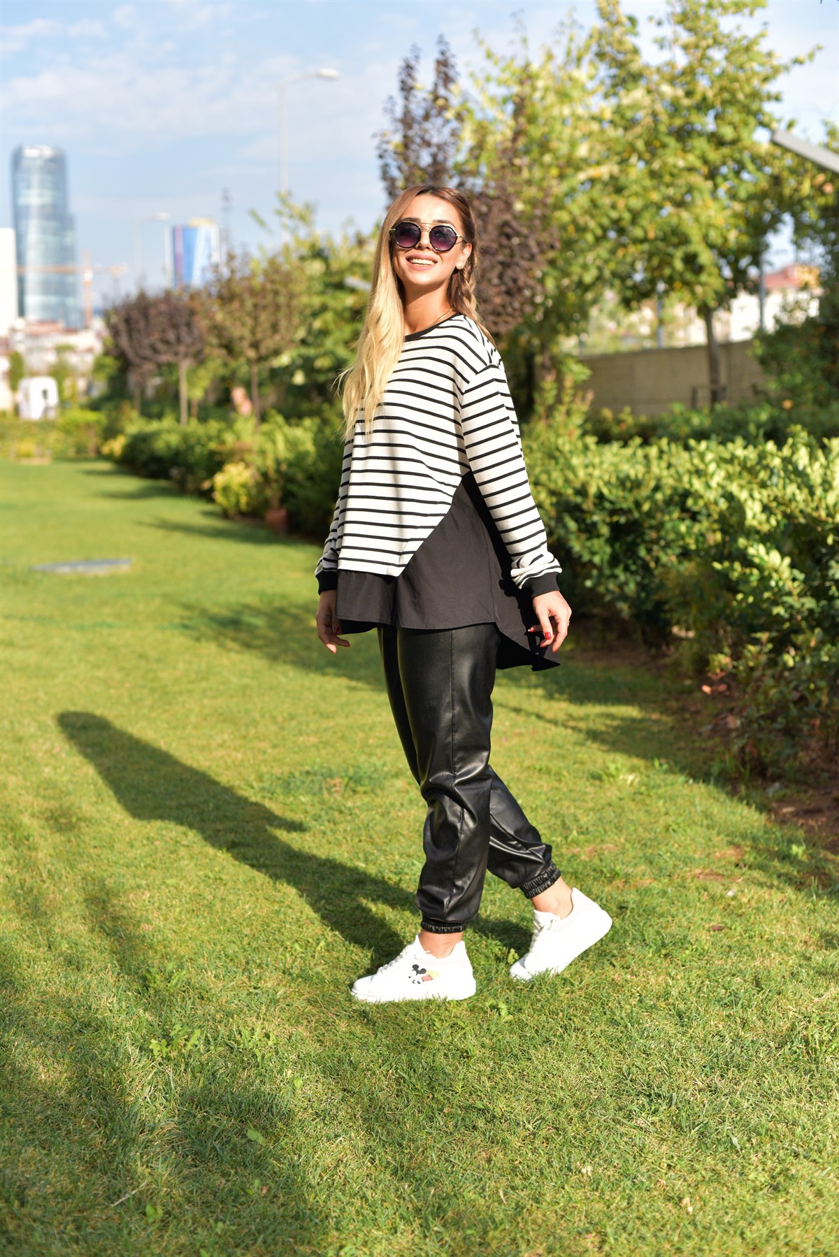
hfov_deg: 27.0
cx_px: 420
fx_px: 1746
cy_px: 628
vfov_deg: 39.6
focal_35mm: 50
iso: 800
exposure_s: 1/8000
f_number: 3.2
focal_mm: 50
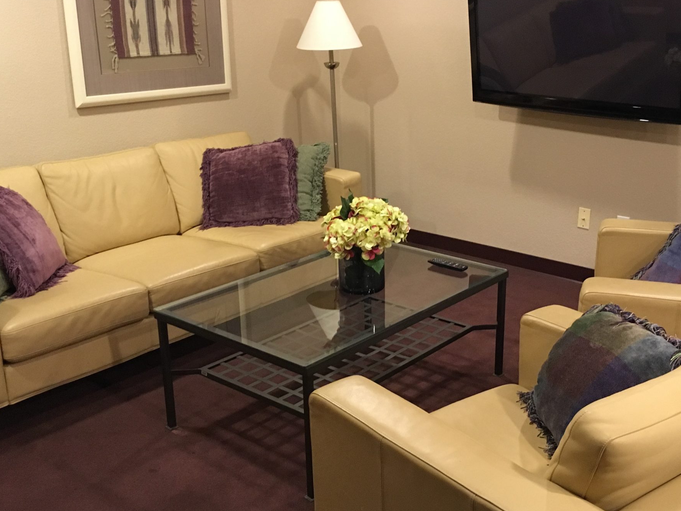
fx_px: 826
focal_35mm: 42
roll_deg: +0.8
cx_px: 399
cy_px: 248
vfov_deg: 34.3
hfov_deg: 44.6
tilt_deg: -17.1
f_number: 2.2
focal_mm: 4.15
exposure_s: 1/17
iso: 200
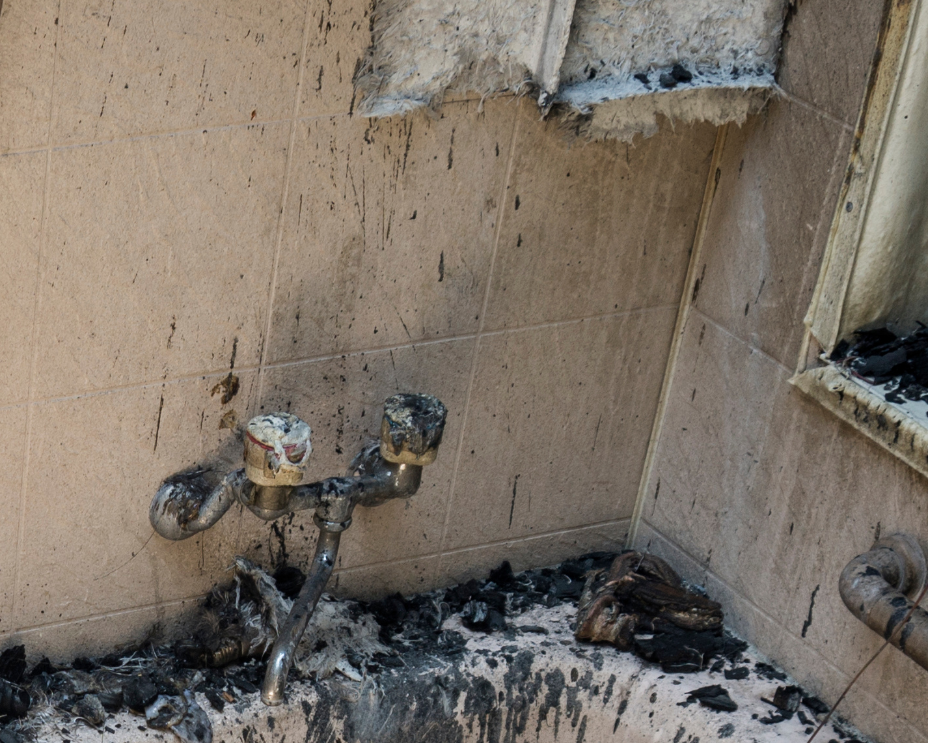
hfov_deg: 18.3
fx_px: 2719
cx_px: -221
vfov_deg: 14.8
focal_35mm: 99
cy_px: 972
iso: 200
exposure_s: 1/40
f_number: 8
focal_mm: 25
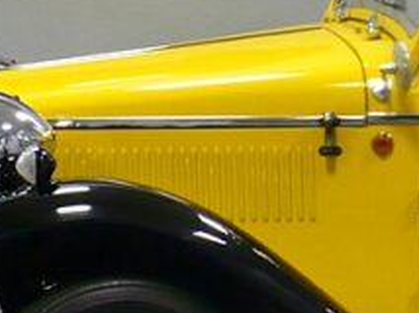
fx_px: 1608
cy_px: 112
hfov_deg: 14.3
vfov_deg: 11.1
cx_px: 519
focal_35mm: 133
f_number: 2.8
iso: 200
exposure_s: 1/20
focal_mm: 6.1
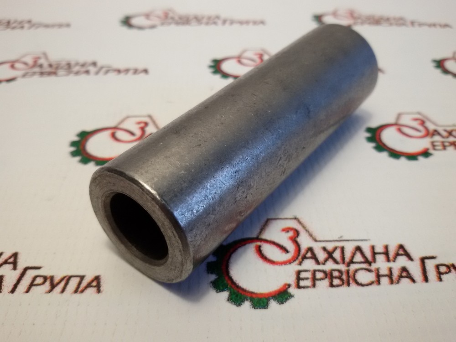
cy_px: 171
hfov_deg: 58.4
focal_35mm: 31
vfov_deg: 45.4
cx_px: 228
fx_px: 408
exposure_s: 1/100
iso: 80
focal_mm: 2.93
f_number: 2.4
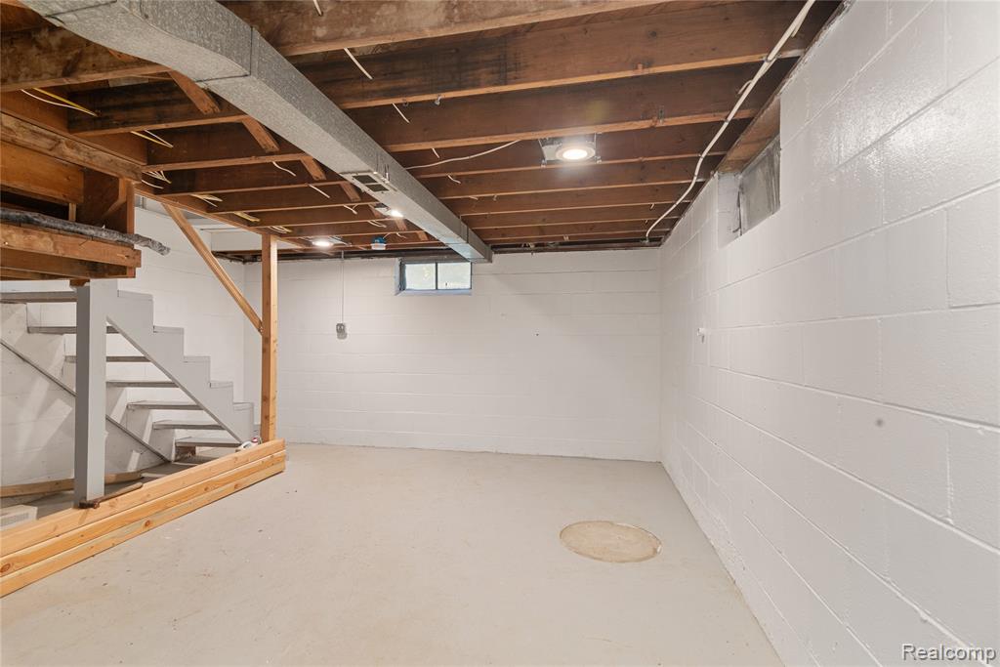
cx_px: 500
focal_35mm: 17
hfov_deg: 93.3
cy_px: 334
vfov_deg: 70.5
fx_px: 472
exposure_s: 1/1.67
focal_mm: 17
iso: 320
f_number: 9
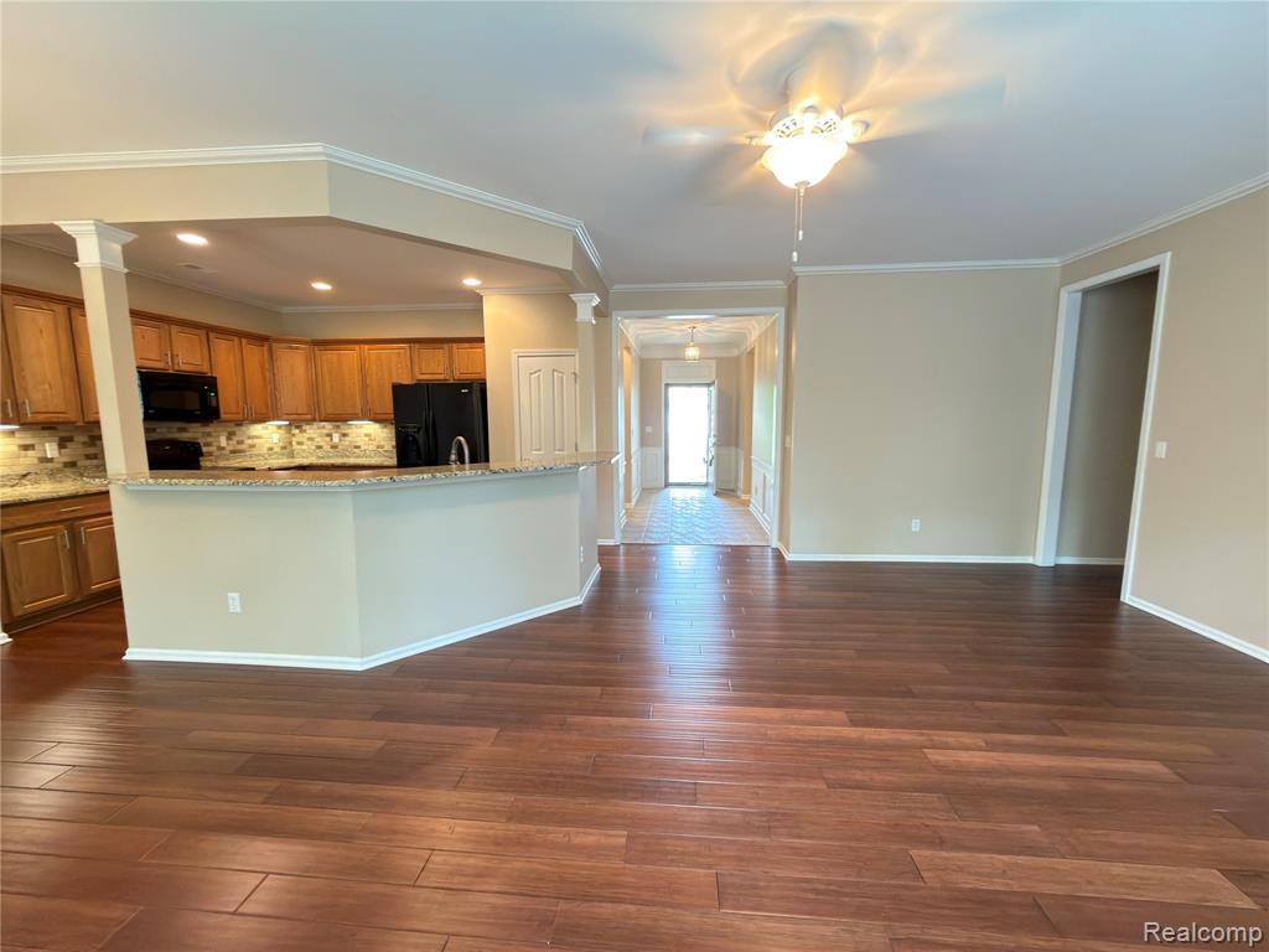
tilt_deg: -6.9
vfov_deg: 85.7
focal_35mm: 14
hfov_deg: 102.1
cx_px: 634
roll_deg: -0.4
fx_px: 513
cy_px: 476
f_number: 2.2
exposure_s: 1/30
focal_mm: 2.22
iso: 250
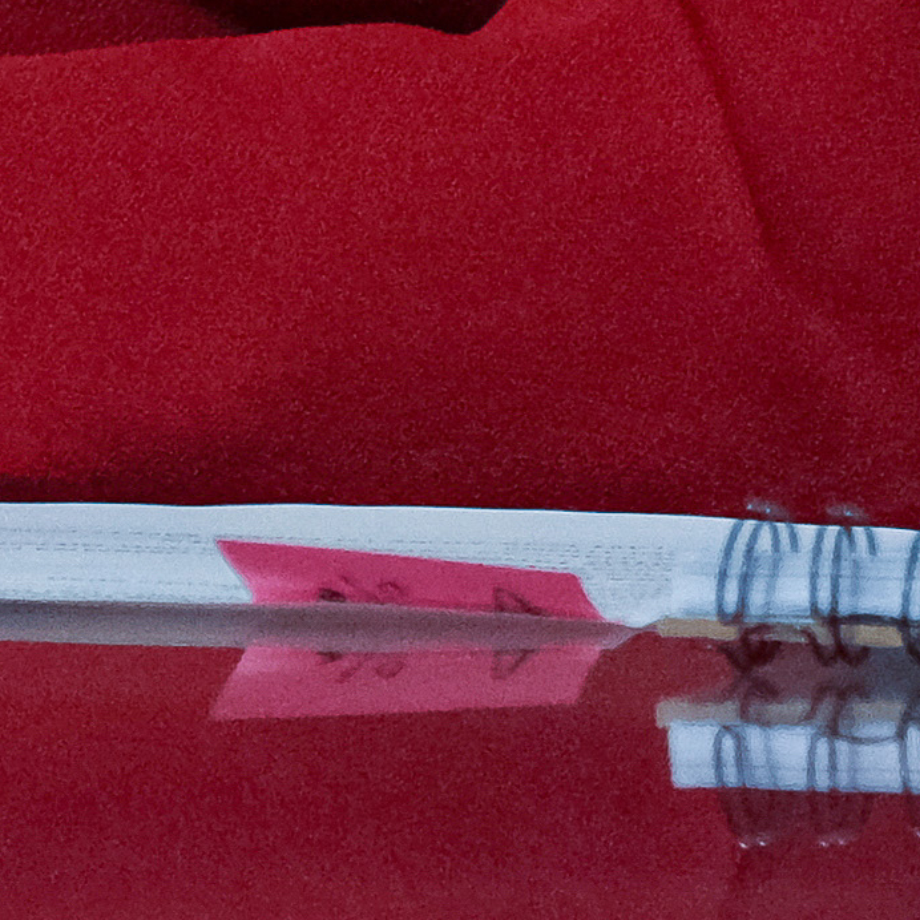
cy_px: -1633
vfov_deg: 1.7
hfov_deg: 1.7
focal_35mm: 1042
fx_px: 31332
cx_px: 1789
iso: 1600
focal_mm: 90.6
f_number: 4
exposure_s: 1/250
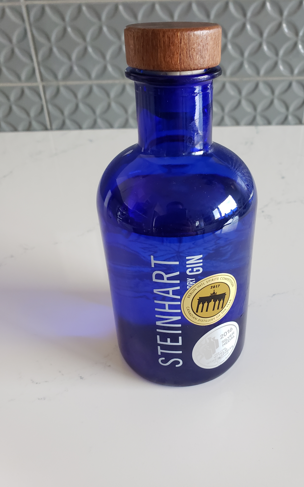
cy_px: 244
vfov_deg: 66.5
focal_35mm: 28
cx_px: 180
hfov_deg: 44.3
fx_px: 371
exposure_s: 1/60
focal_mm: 4.3
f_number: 2.4
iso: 250
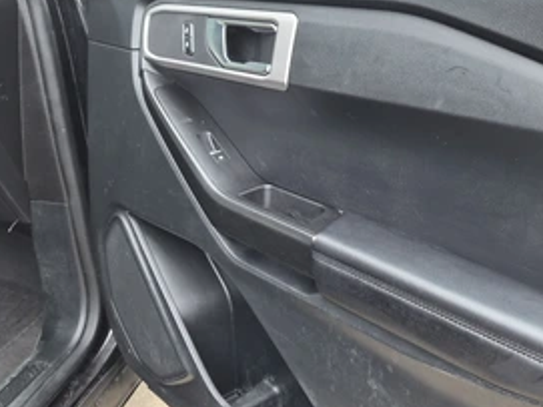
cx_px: 375
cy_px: 257
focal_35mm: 34
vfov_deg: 41.4
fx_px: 533
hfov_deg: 52.6
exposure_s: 1/120
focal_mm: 5.4
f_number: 1.8
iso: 320
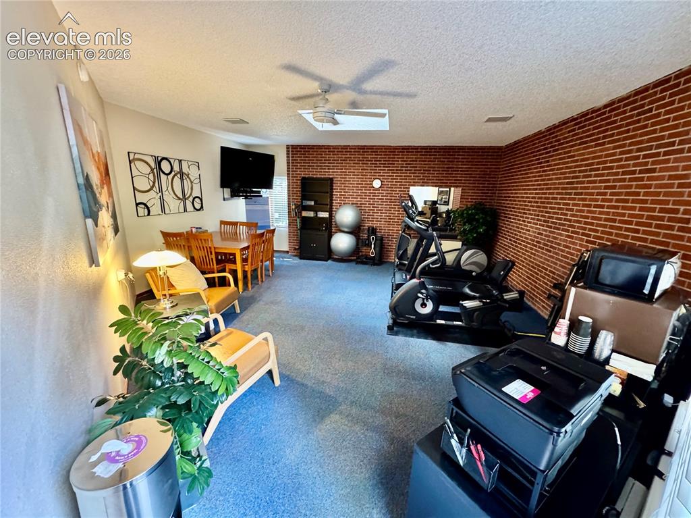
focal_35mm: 14
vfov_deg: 85.6
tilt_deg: -14.6
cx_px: 346
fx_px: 279
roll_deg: -1.1
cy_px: 259
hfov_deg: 102.1
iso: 1250
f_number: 2.2
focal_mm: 2.22
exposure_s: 1/40
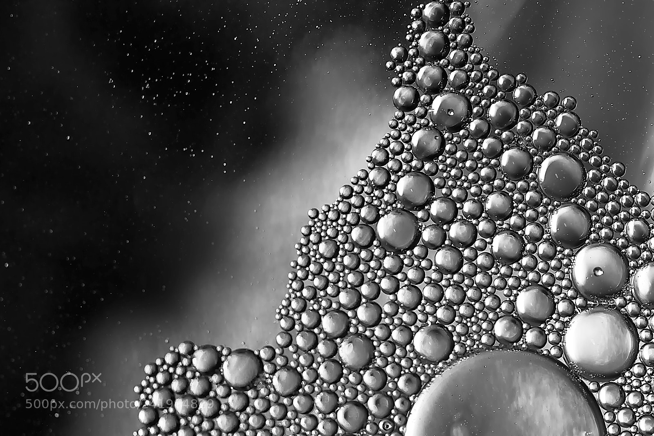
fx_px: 1908
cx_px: 327
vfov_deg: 13.0
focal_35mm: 105
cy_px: 218
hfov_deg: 19.5
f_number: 10
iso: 800
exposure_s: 1/125
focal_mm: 105
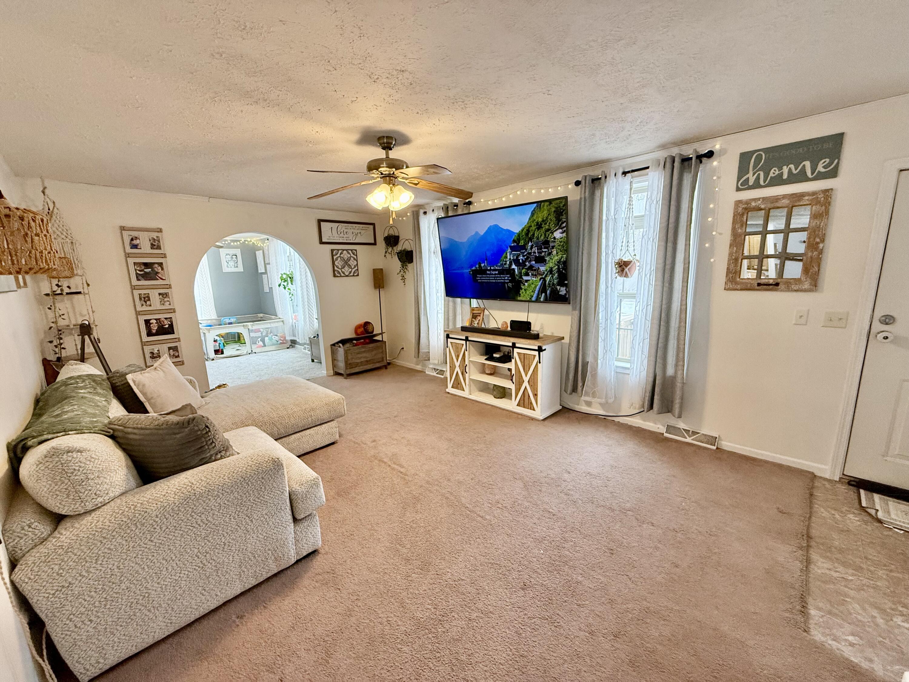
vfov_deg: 85.7
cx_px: 454
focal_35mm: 14
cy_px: 341
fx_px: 368
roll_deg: +1.8
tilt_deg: -9.5
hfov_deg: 102.1
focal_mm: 2.22
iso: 400
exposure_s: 1/100
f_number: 2.2
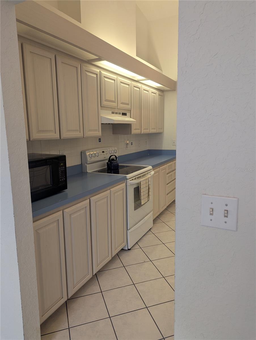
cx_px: 128
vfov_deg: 71.5
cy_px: 170
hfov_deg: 56.9
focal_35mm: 24
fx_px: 236
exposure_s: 1/120
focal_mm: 6.81
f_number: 1.85
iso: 136
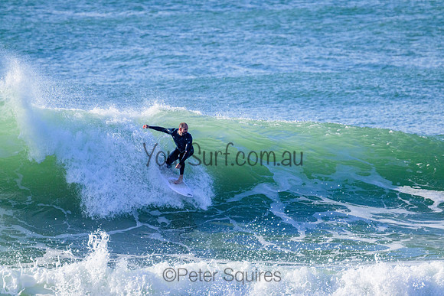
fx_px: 9869
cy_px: 148
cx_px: 222
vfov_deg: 1.7
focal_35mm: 800
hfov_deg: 2.6
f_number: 11
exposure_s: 1/2000
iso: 2000
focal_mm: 800
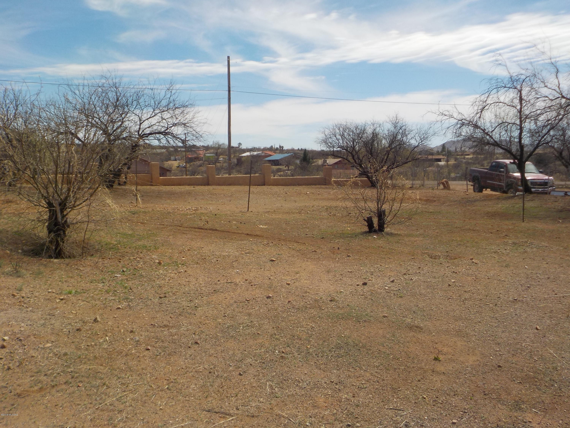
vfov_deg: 37.7
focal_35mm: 38
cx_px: 285
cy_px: 214
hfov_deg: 49.0
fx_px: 626
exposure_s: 1/1250
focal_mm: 5.2
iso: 125
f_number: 3.7
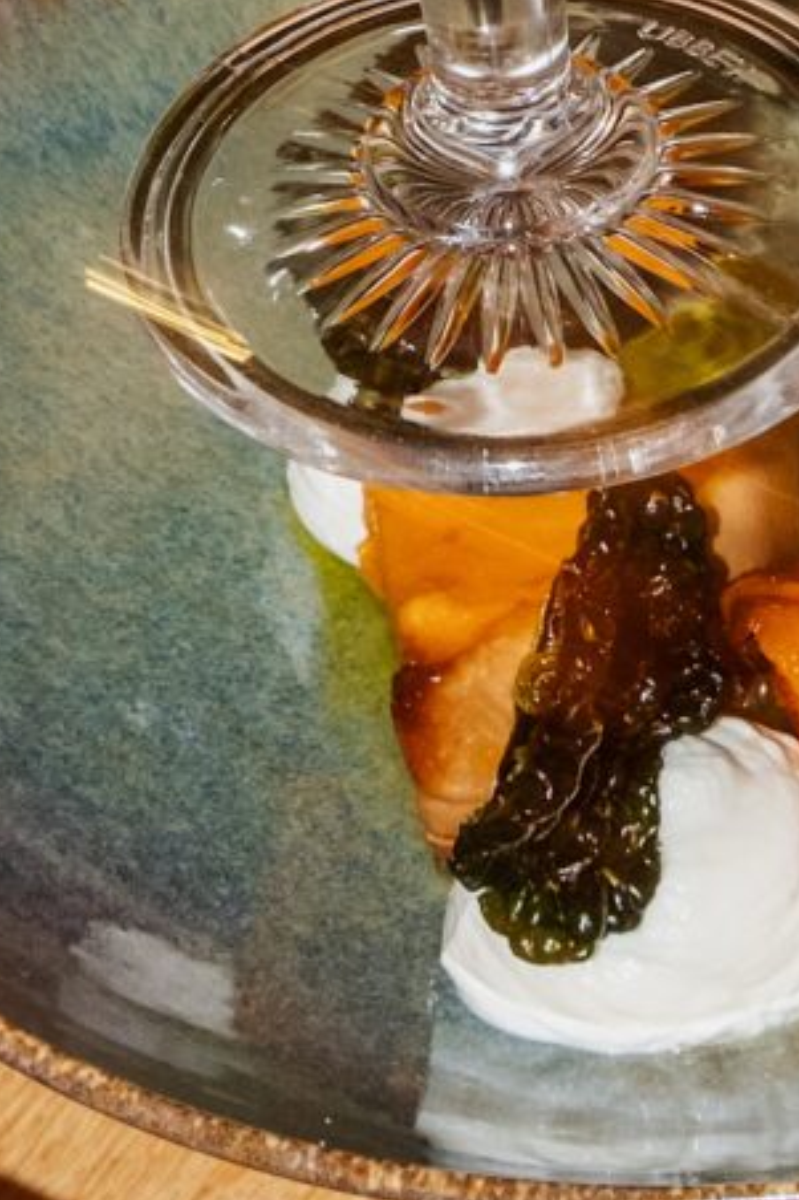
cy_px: -358
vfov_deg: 11.8
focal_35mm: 170
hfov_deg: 8.1
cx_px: 227
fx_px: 5663
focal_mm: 20.3
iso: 500
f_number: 9
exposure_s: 1/4
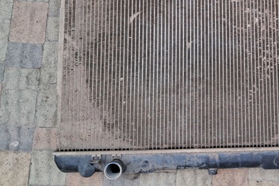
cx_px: 220
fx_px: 341
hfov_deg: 42.6
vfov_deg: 29.6
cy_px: 30
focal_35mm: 44
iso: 25
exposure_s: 1/60
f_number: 1.8
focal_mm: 3.98
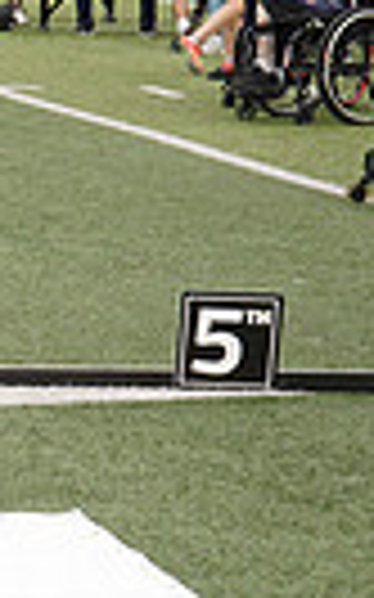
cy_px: 268
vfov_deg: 11.2
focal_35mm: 187
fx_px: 3053
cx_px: -757
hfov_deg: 6.4
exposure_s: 1/160
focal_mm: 42
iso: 200
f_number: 11
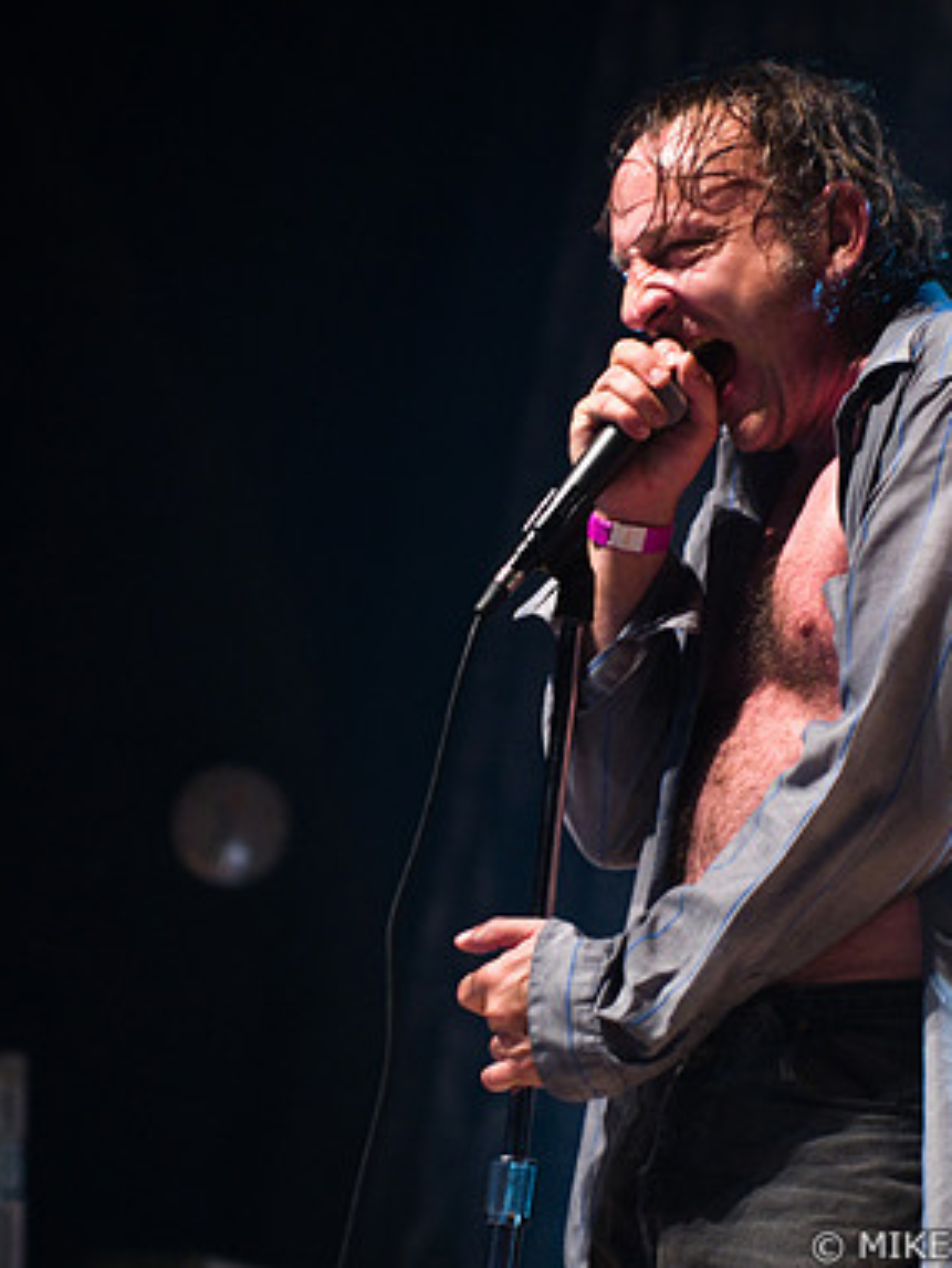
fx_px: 5604
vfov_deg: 12.9
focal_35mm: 153
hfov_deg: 9.7
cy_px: 636
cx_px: 584
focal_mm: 70
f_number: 2.8
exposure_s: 1/125
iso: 1000
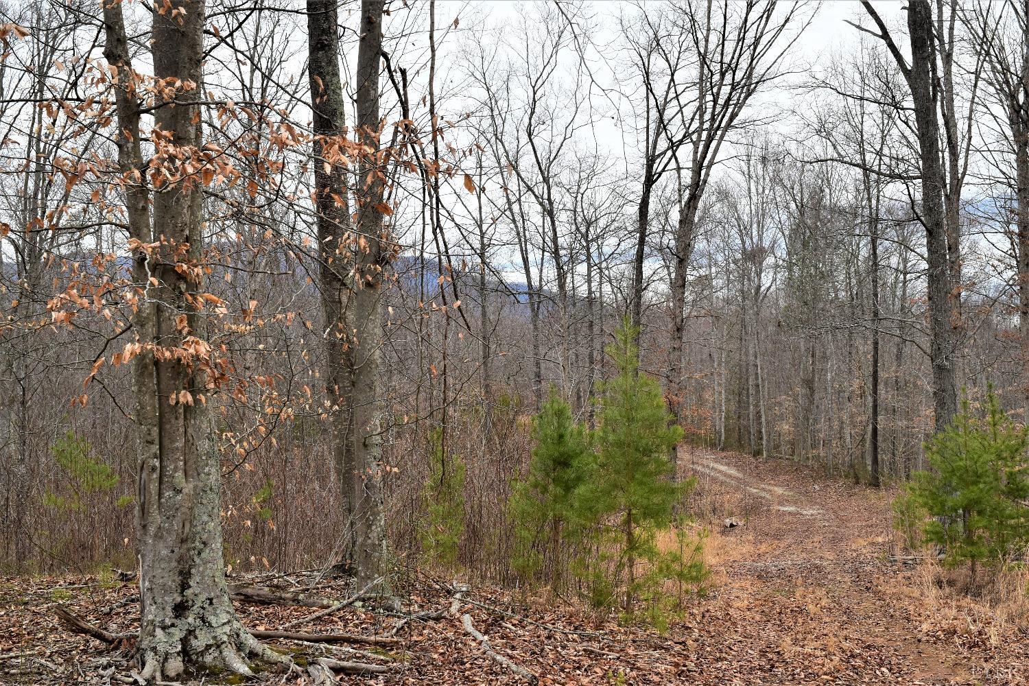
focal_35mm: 39
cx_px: 514
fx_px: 1115
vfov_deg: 34.2
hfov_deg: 49.6
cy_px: 343
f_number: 11
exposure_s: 1/350
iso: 400
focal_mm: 26
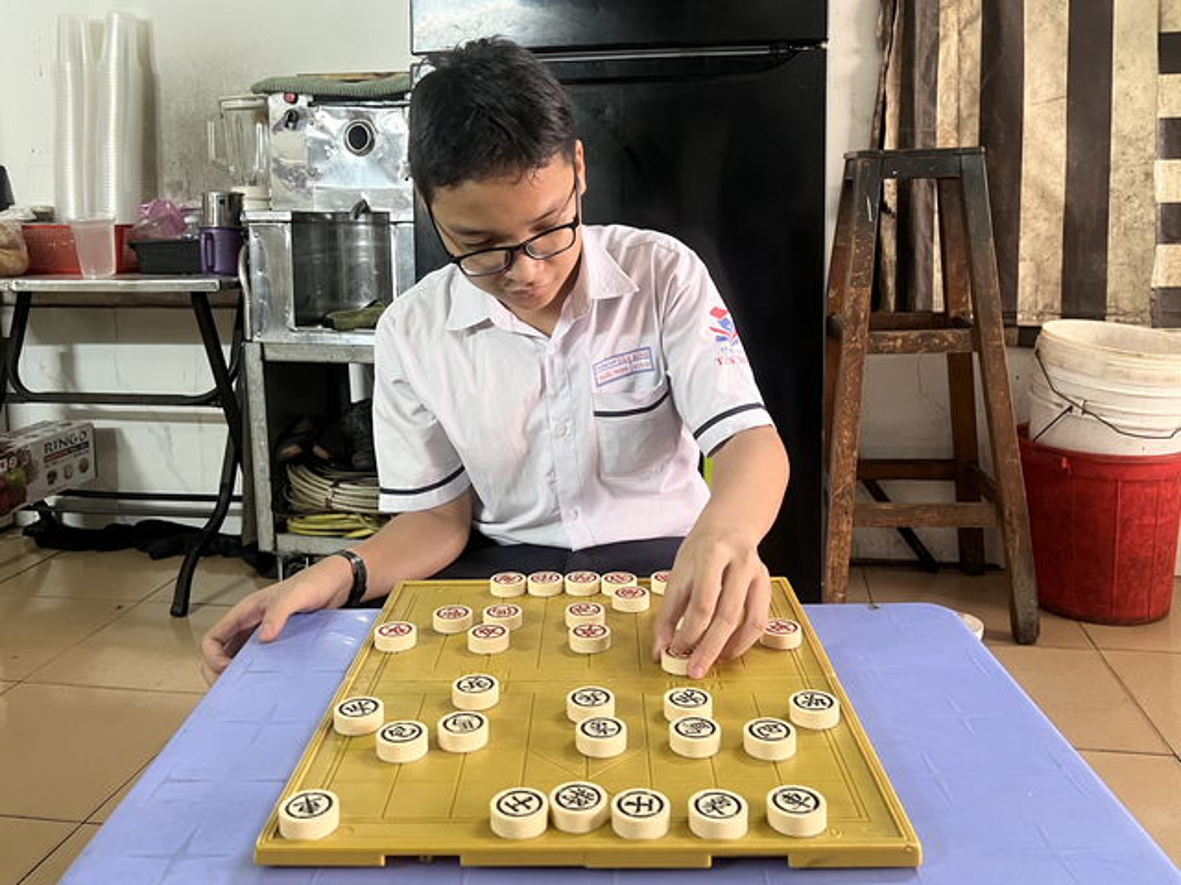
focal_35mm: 26
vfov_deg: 53.1
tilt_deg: -12.6
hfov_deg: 67.3
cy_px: 442
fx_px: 887
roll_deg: -1.2
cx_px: 590
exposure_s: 1/60
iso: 250
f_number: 1.5
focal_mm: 5.7
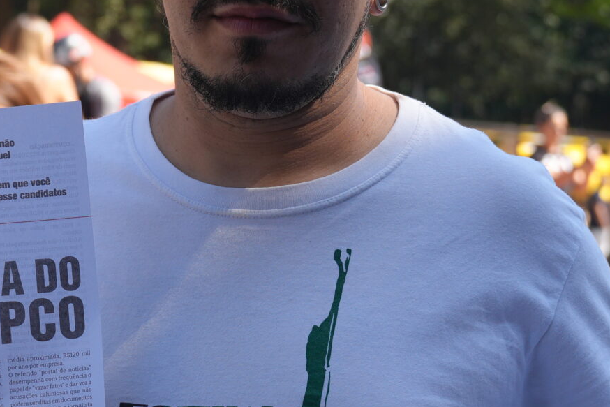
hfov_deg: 16.6
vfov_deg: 11.1
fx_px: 2084
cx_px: 227
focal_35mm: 123
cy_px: 184
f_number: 4.5
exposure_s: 1/400
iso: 100
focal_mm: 28
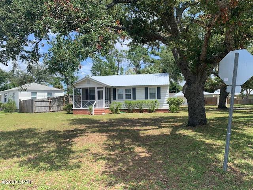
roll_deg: -0.1
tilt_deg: +0.5
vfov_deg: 53.1
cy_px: 95
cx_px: 126
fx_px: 190
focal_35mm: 26
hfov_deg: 67.3
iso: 25
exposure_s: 1/1235
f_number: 1.8
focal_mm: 4.25
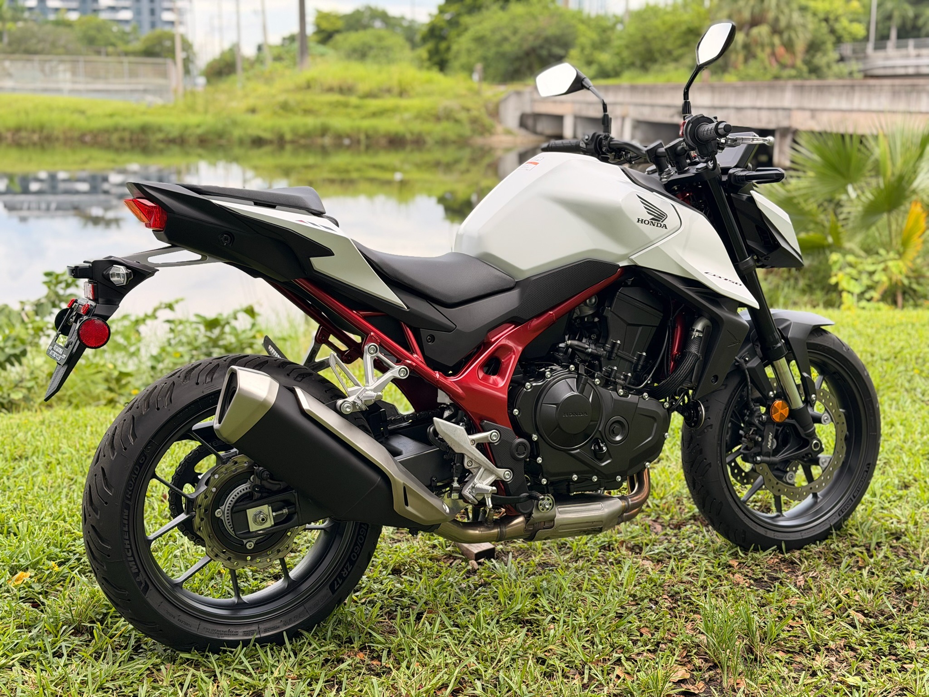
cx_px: 464
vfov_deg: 30.3
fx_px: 1288
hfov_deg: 39.7
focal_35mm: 48
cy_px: 348
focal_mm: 6.76
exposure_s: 1/1013
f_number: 1.78
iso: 64
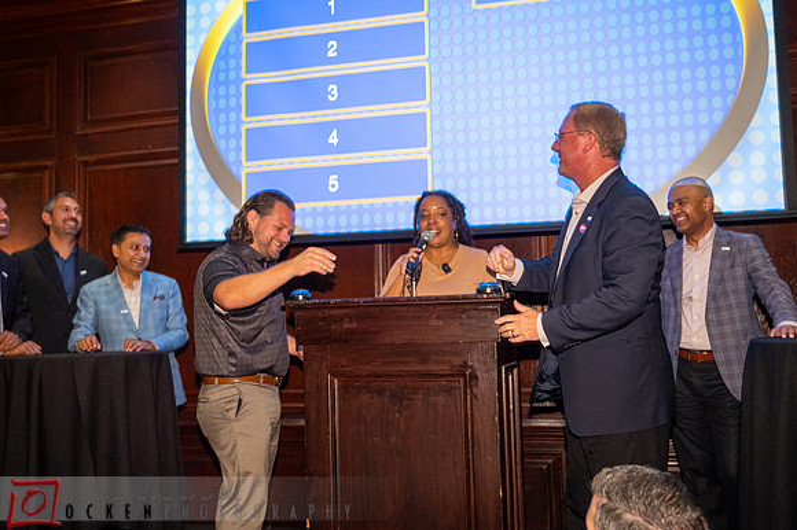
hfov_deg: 52.3
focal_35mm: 37
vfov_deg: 36.2
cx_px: 403
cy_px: 260
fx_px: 812
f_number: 4
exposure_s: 1/80
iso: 2500
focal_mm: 36
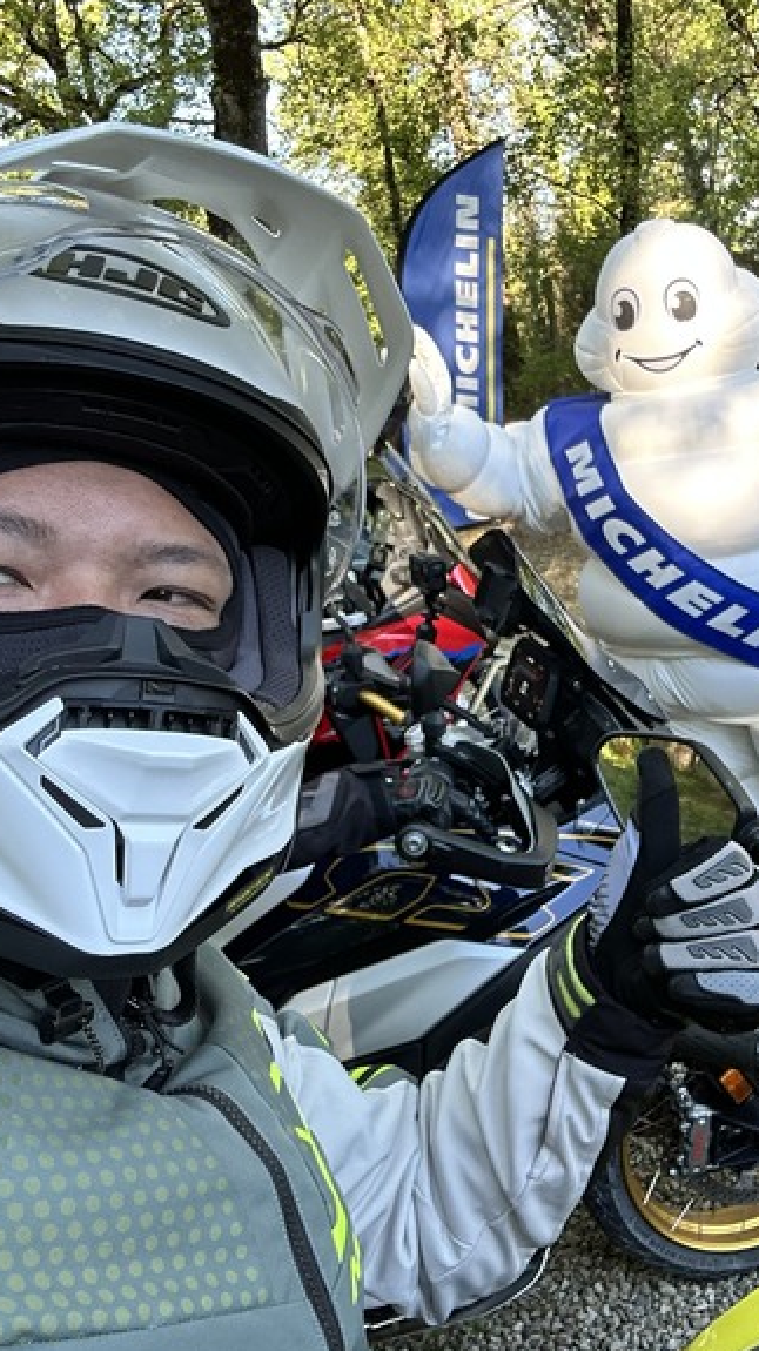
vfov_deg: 58.0
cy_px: 680
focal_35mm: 34
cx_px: 543
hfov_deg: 34.1
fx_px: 1218
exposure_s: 1/121
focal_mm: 2.69
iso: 32
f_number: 1.9
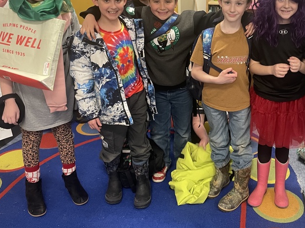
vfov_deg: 33.9
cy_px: 71
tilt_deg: -19.3
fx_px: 370
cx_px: 210
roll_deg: -0.9
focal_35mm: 42
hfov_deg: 44.0
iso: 250
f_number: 1.6
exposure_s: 1/60
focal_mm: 4.2
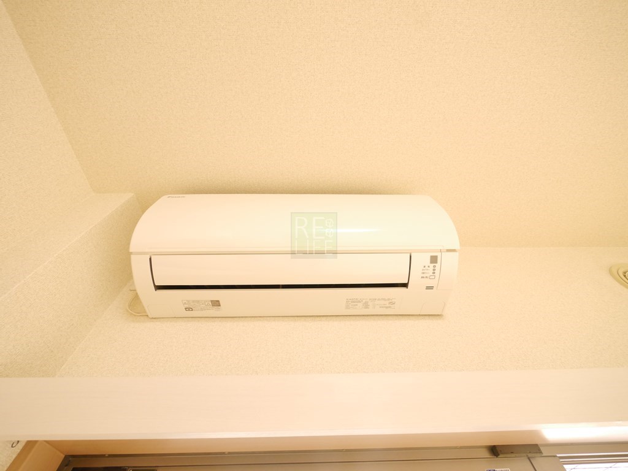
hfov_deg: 102.1
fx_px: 254
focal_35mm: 14
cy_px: 236
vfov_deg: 85.7
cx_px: 314
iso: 1600
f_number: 4
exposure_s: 1/60
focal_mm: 7
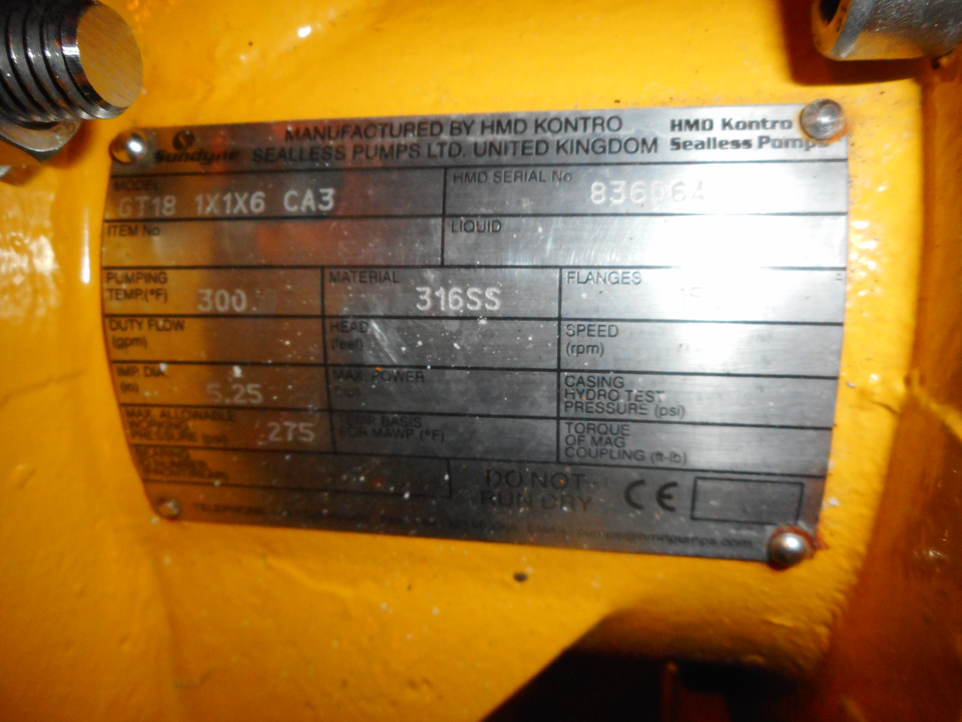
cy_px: 361
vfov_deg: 54.9
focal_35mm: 25
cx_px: 481
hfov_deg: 69.4
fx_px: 695
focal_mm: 4.5
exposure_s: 1/25
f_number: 10.5
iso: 400
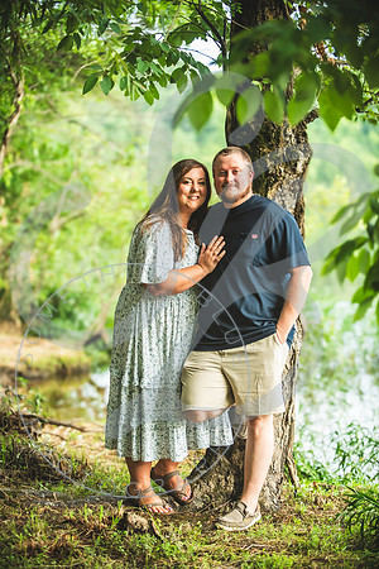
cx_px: 190
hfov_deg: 14.0
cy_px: 284
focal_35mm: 98
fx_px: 1547
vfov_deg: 20.8
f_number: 2.8
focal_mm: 98
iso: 250
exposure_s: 1/125
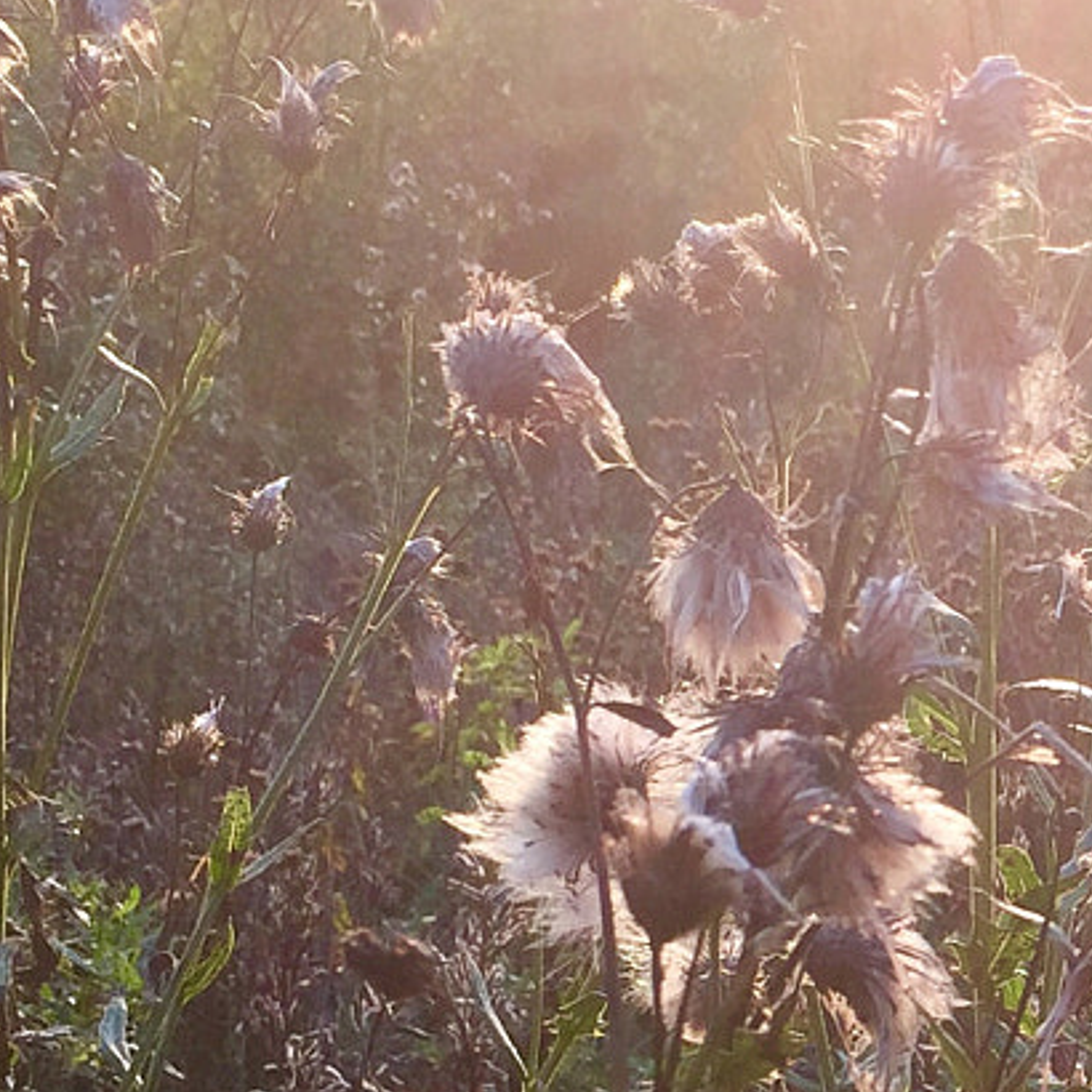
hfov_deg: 16.7
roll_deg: -0.3
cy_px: 954
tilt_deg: -21.4
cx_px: 1297
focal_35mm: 100
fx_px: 3569
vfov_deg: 17.2
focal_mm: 4.15
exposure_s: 1/391
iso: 32
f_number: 2.2
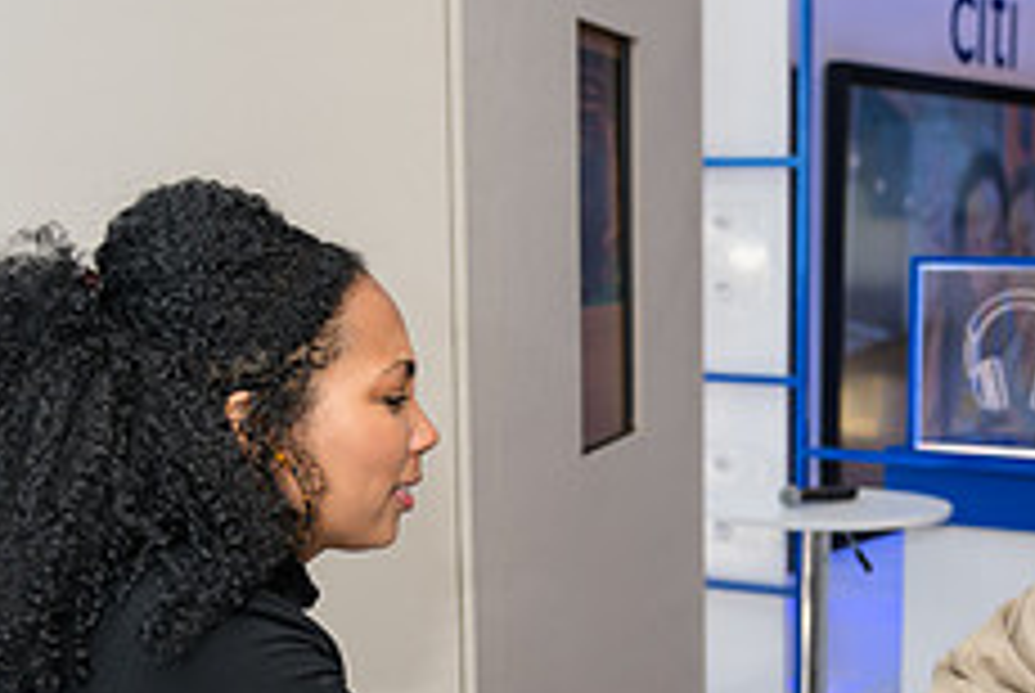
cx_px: 774
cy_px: 641
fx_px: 2101
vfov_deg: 18.4
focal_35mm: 73
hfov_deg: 27.3
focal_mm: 29
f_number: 3.2
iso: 200
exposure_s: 1/125
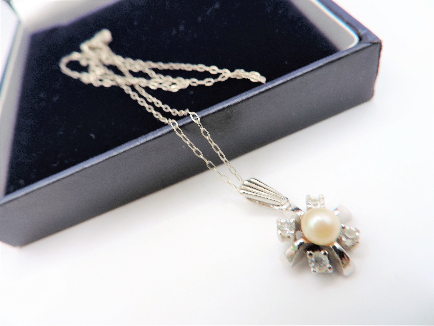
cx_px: 217
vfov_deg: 56.8
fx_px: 301
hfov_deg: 71.6
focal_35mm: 24
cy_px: 163
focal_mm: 4.3
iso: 80
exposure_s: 1/60
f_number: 3
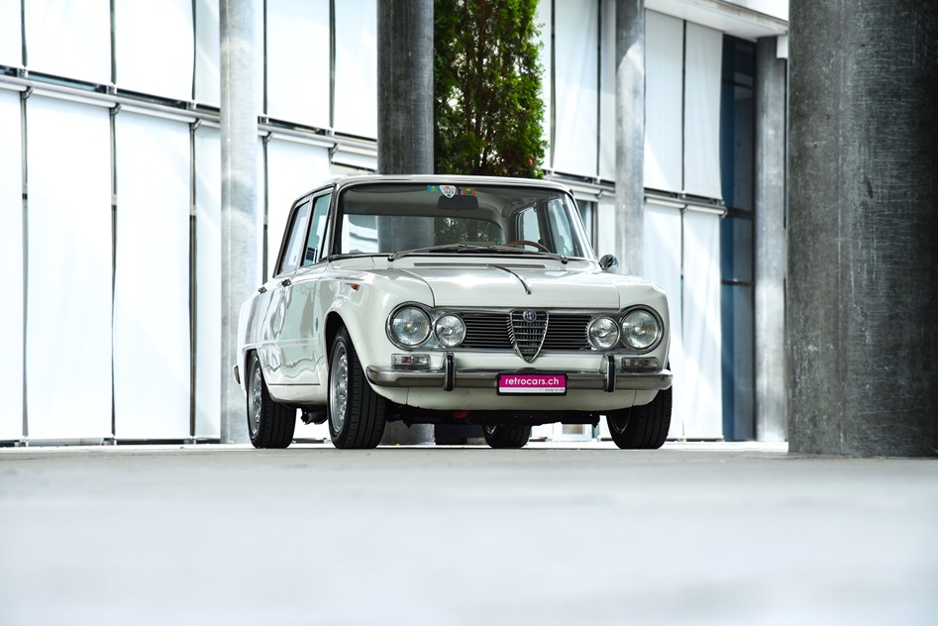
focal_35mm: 120
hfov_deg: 17.1
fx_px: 3127
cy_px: 313
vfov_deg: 11.4
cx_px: 469
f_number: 7.1
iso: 500
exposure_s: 1/80
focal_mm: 120
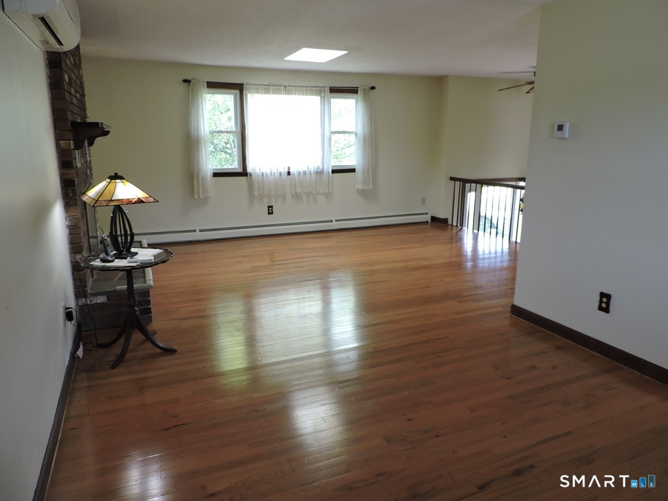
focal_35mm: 24
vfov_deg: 56.8
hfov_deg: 71.6
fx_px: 463
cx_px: 334
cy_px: 250
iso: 160
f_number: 3
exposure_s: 1/30
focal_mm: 4.3
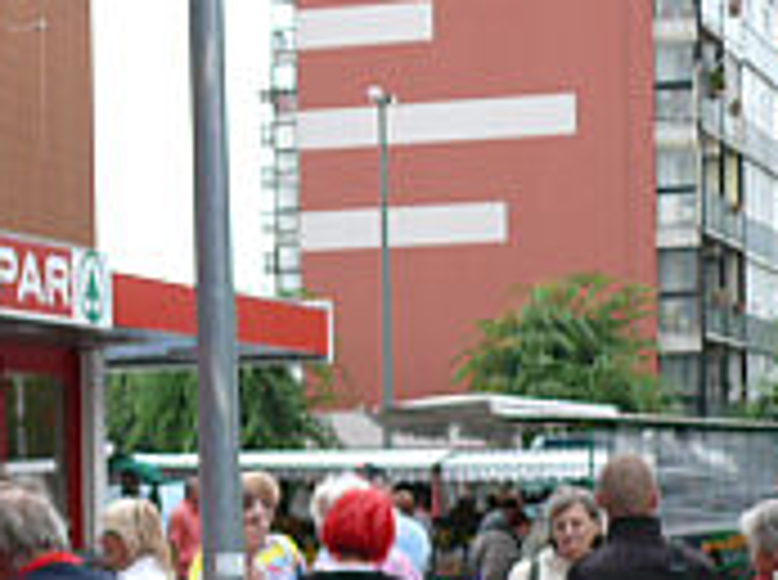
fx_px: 2983
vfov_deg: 10.8
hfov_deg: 14.7
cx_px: 94
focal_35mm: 133
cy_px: 755
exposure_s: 1/50
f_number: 3.2
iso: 100
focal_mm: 9.4
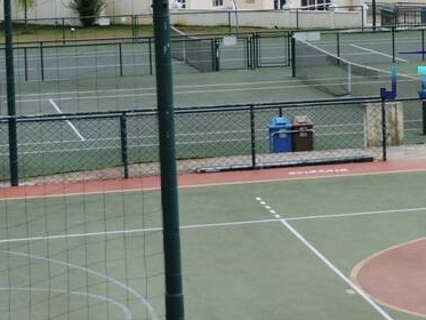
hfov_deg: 12.7
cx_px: 517
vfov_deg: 9.8
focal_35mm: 151
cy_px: 21
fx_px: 1859
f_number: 3.7
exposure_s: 1/640
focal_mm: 9.8
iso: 100
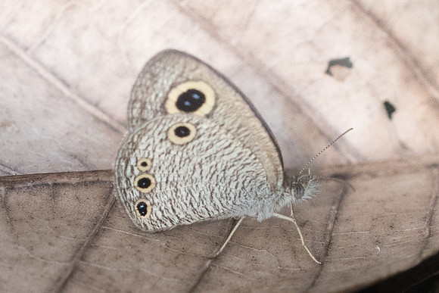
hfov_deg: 2.3
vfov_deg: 1.5
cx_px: 264
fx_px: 11160
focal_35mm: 915
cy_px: 183
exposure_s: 1/2500
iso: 1000
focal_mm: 150
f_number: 5
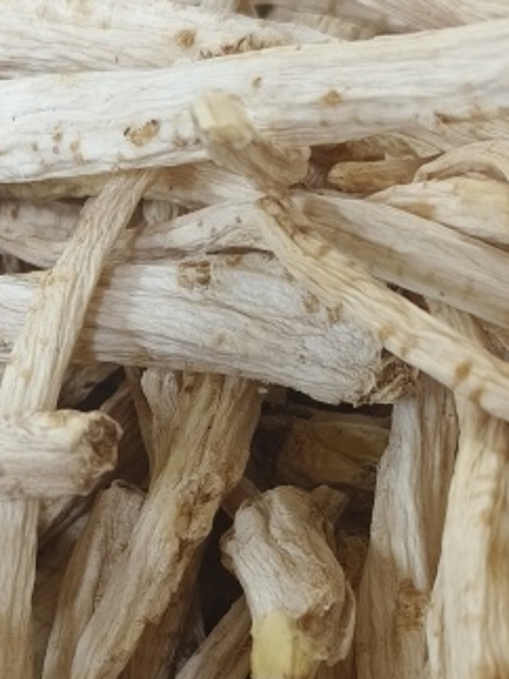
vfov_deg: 25.3
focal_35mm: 76
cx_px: 76
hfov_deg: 19.1
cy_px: 533
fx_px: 1491
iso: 442
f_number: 1.75
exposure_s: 1/100
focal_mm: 5.5
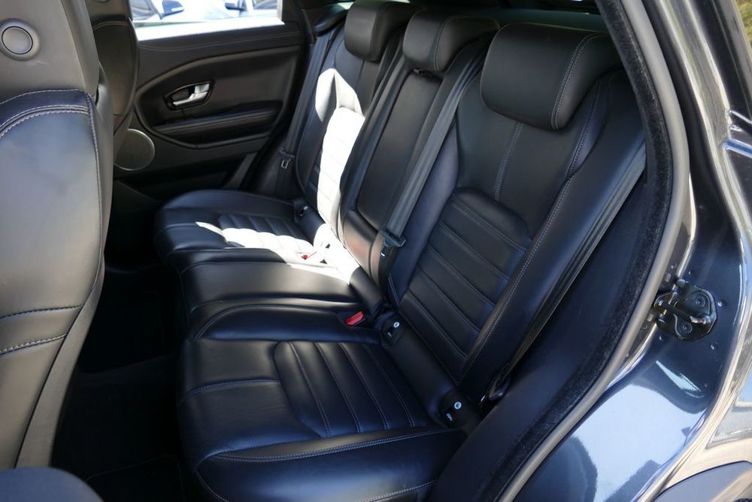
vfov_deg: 51.3
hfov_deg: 71.5
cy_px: 251
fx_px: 522
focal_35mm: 25
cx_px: 376
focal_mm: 9.12
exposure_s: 1/60
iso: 160
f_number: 2.8
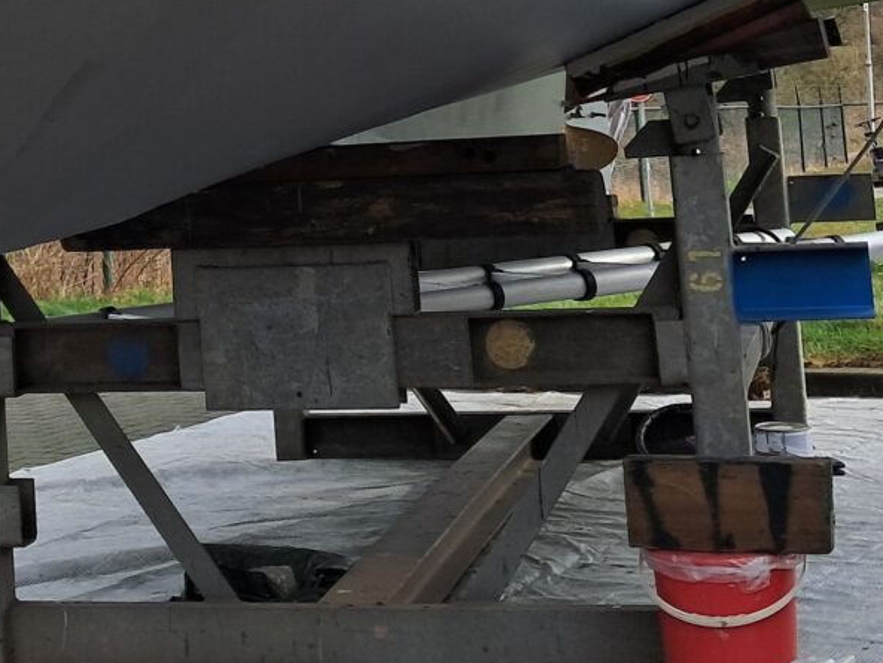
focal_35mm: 91
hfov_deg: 21.1
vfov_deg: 15.4
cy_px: -235
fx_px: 2322
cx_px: 112
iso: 50
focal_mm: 4
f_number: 1.8
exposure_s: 1/522
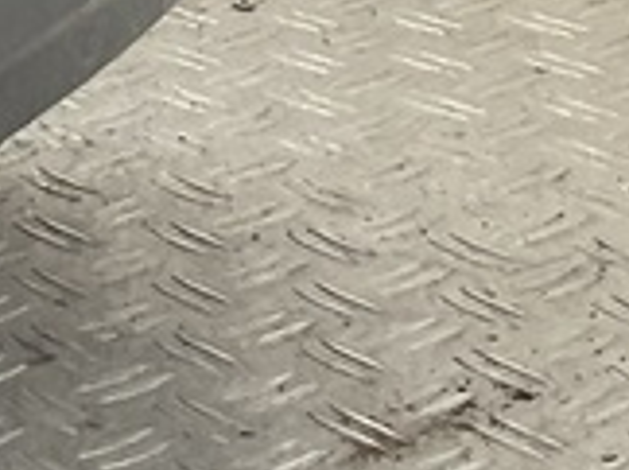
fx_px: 3284
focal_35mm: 181
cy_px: -513
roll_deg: +5.9
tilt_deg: -13.0
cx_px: -1153
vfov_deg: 7.8
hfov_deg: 9.1
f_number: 1.8
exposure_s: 1/100
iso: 25
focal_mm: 3
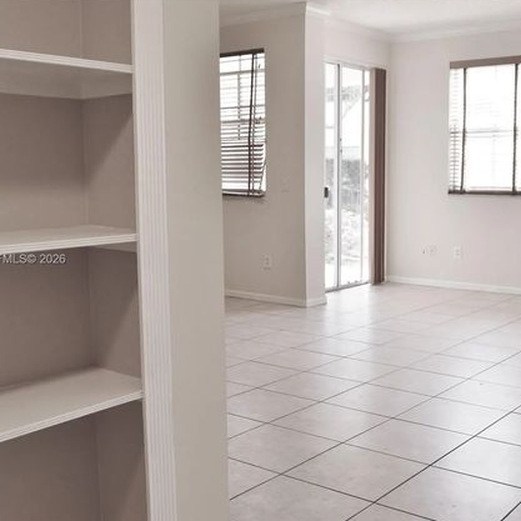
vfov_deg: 39.2
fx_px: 732
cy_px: 260
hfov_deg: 39.0
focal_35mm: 43
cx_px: 310
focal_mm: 22
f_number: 8
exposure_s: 1/60
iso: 400
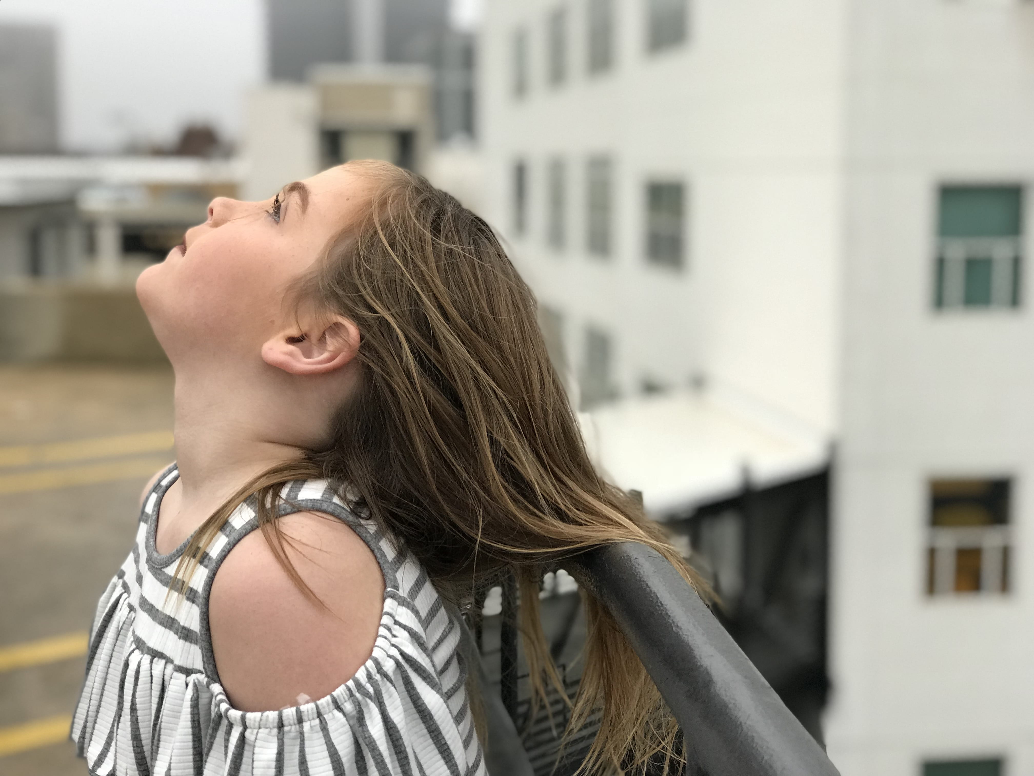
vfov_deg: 25.7
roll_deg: +0.4
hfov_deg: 33.8
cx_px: 517
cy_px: 388
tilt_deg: -6.6
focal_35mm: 57
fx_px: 1703
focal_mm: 6.6
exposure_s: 1/120
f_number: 2.8
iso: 64
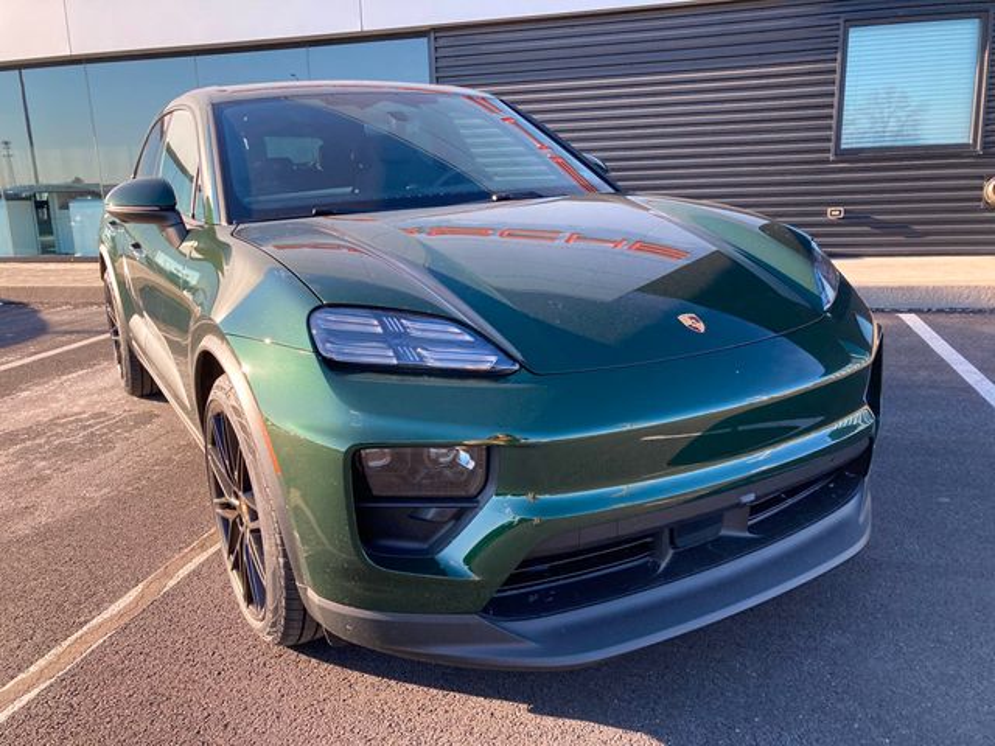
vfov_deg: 49.7
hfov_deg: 63.4
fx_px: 805
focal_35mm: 28
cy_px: 373
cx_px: 498
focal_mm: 3.99
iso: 20
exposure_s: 1/234
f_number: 1.8
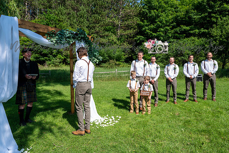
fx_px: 153
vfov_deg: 53.1
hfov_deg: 73.8
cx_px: 114
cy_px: 76
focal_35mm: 24
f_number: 6.3
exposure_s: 1/320
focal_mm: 24
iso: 100
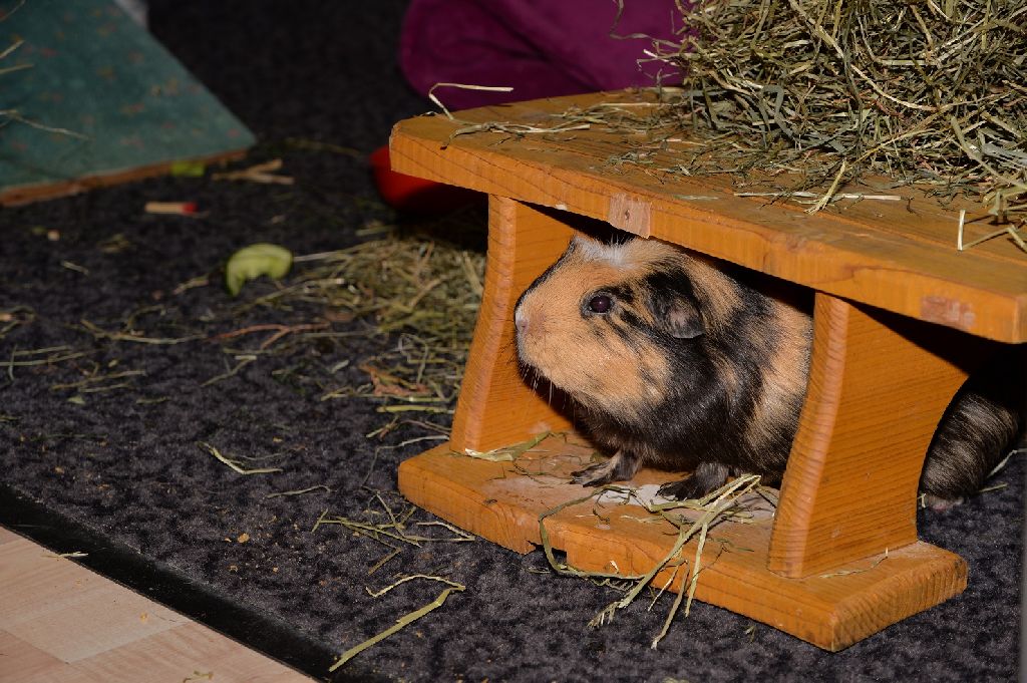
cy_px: 342
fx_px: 2850
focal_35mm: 100
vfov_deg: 13.7
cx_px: 514
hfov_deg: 20.4
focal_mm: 100
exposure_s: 1/100
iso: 400
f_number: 10
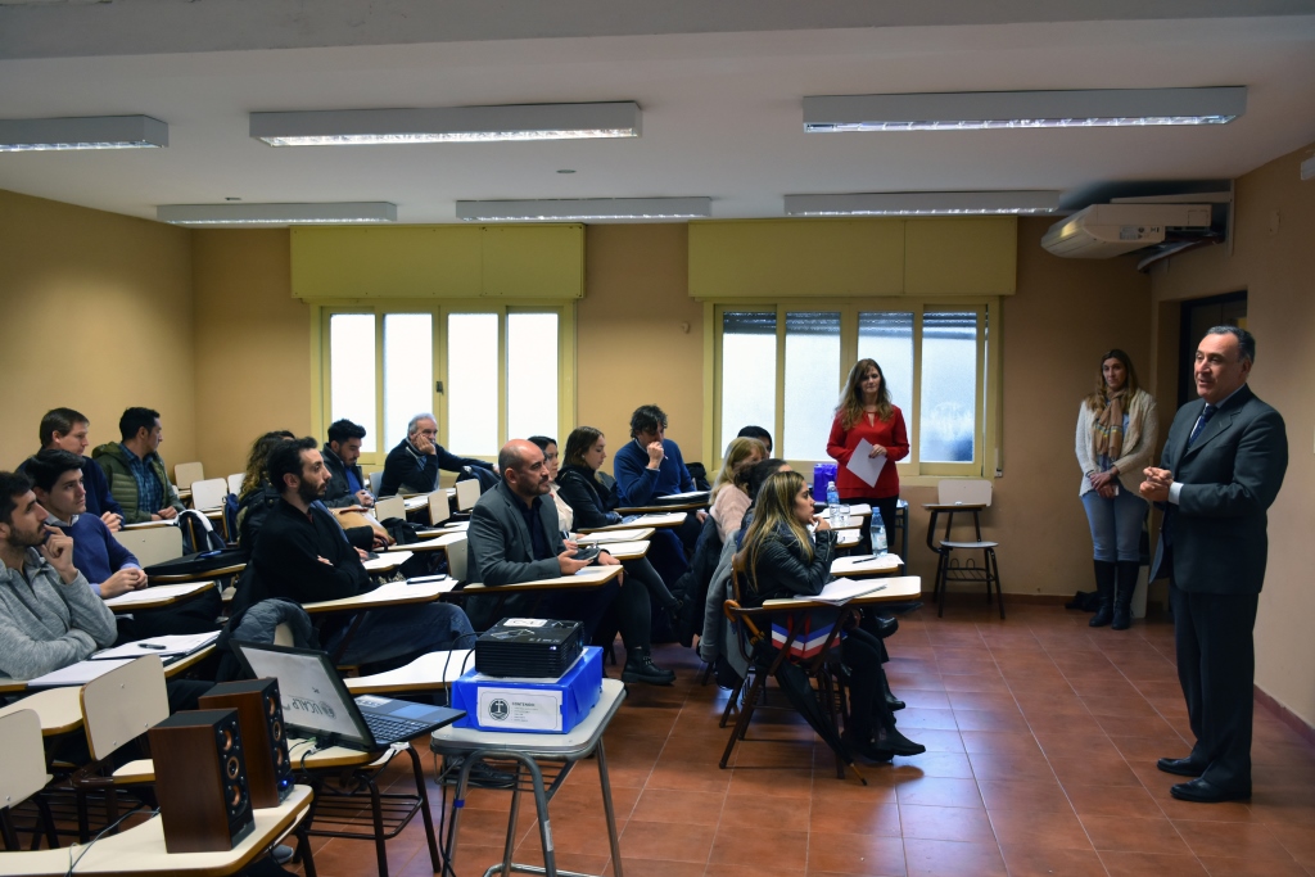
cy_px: 438
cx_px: 658
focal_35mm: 33
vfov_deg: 40.0
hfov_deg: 57.2
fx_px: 1206
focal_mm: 22
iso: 800
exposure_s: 1/60
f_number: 4
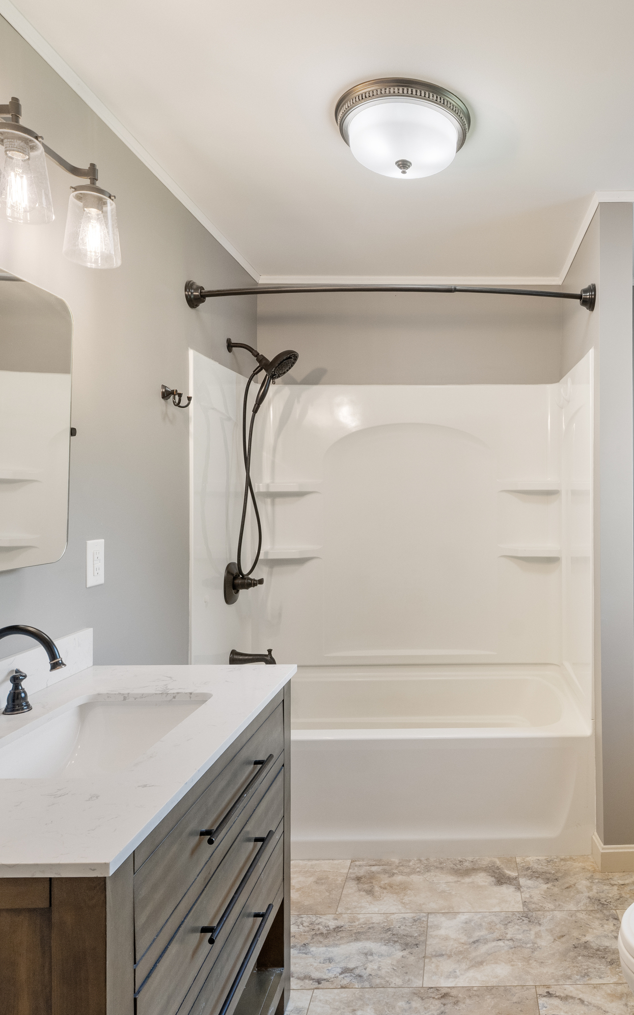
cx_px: 466
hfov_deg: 52.9
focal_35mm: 22
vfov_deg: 79.7
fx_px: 608
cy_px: 509
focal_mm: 14
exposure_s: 1/6
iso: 800
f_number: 8
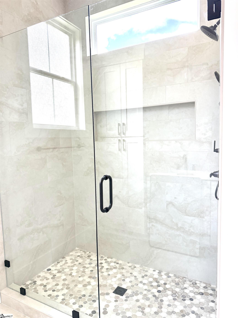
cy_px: 159
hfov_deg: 56.8
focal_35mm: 24
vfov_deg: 71.6
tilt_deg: -4.7
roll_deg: +1.7
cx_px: 119
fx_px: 220
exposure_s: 1/234
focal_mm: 6.76
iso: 200
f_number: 1.78
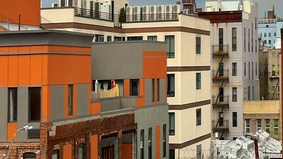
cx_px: 224
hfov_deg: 22.9
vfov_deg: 13.1
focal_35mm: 92
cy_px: 30
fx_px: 690
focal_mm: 6.86
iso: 64
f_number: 1.78
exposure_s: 1/2890
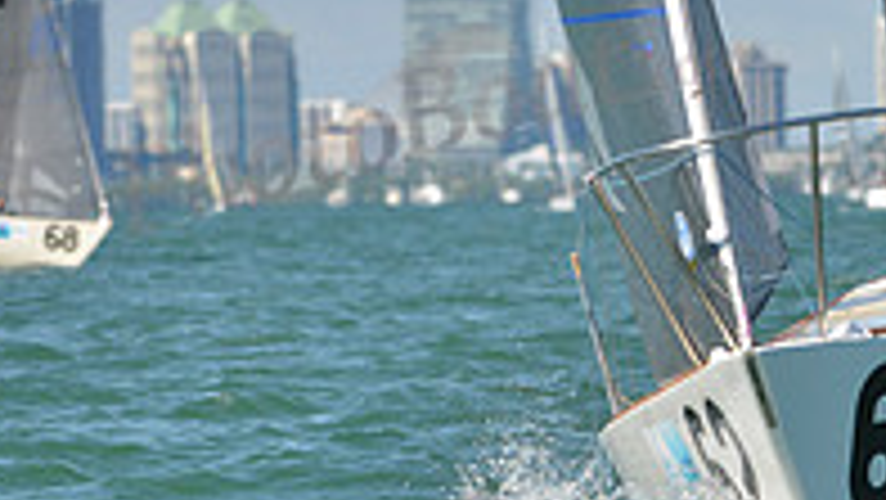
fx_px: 17392
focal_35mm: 740
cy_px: 291
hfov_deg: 2.9
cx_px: 985
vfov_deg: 1.6
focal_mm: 240
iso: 200
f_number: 7.1
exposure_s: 1/1000
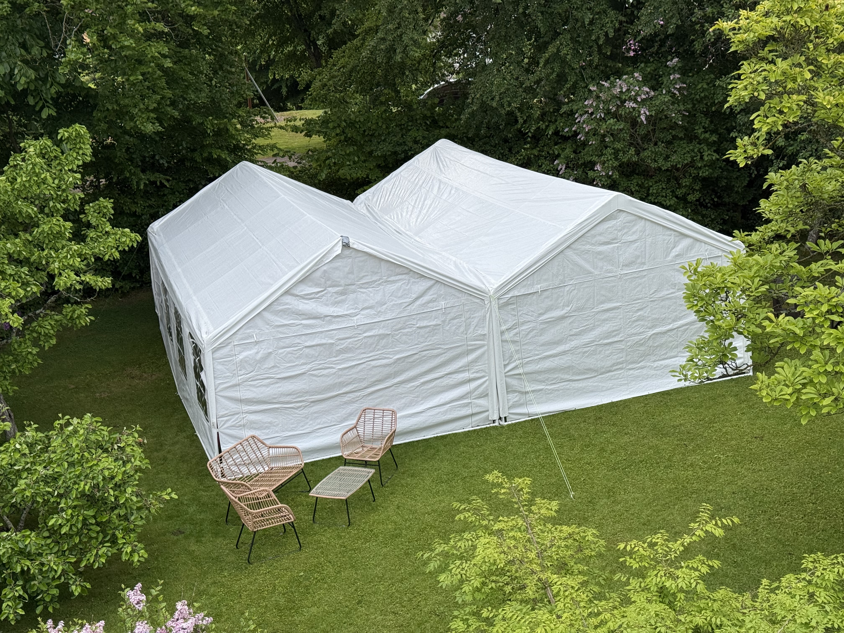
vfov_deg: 30.3
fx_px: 1170
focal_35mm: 48
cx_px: 422
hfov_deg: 39.7
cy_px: 316
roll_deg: +4.3
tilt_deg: -17.2
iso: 64
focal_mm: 6.76
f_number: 1.78
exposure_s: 1/1330
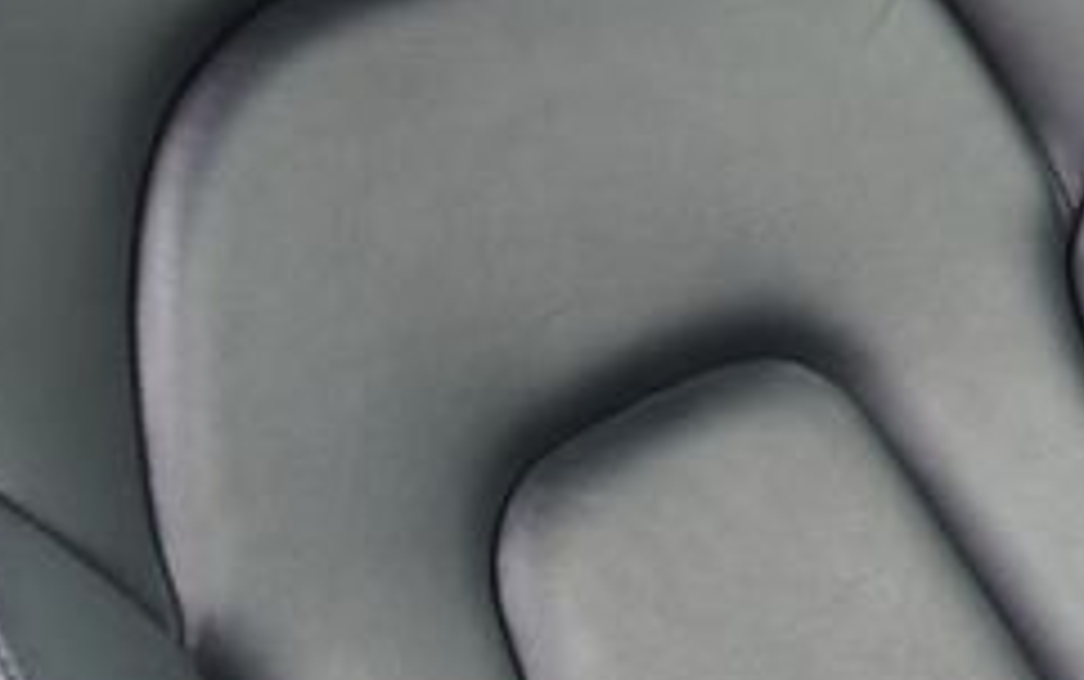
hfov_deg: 18.9
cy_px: -308
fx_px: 3075
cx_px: 1300
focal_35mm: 104
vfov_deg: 12.1
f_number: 4.5
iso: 100
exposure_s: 1/80
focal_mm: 24
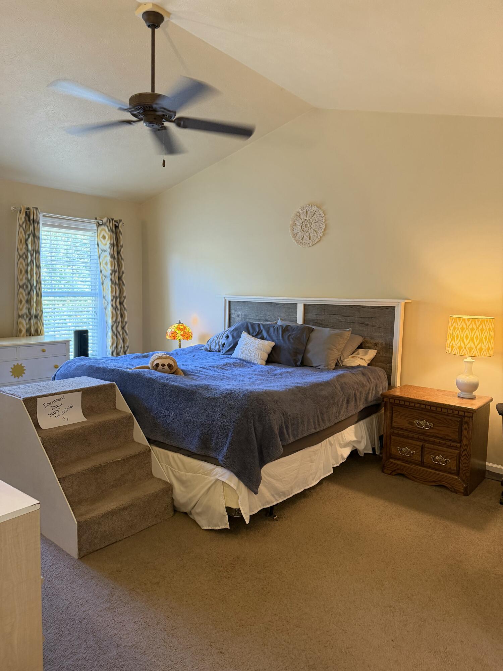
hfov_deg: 56.8
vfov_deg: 71.6
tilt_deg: -6.4
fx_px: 465
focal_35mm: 24
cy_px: 336
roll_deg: -1.3
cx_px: 252
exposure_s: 1/60
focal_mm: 6.76
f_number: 1.78
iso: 250
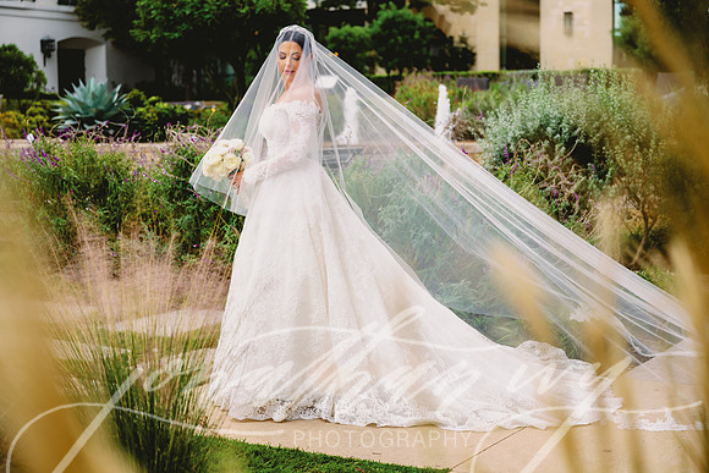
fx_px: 1300
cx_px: 354
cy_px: 236
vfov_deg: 20.6
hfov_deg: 30.5
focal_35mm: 66
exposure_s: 1/200
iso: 160
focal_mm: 66
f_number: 3.2
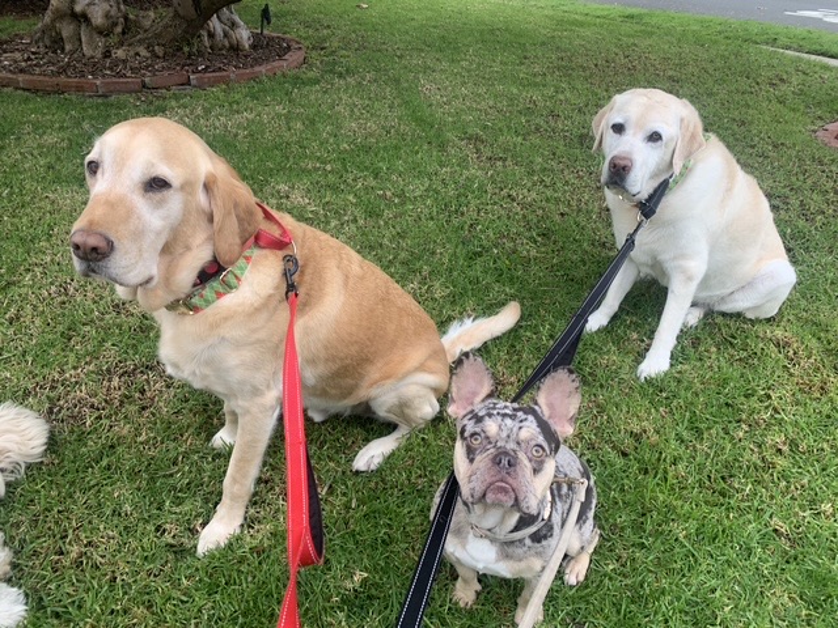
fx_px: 629
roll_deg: -1.0
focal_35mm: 26
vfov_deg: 53.1
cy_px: 314
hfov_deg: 67.3
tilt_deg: -30.1
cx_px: 419
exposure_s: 1/208
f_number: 1.8
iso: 25
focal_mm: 4.25
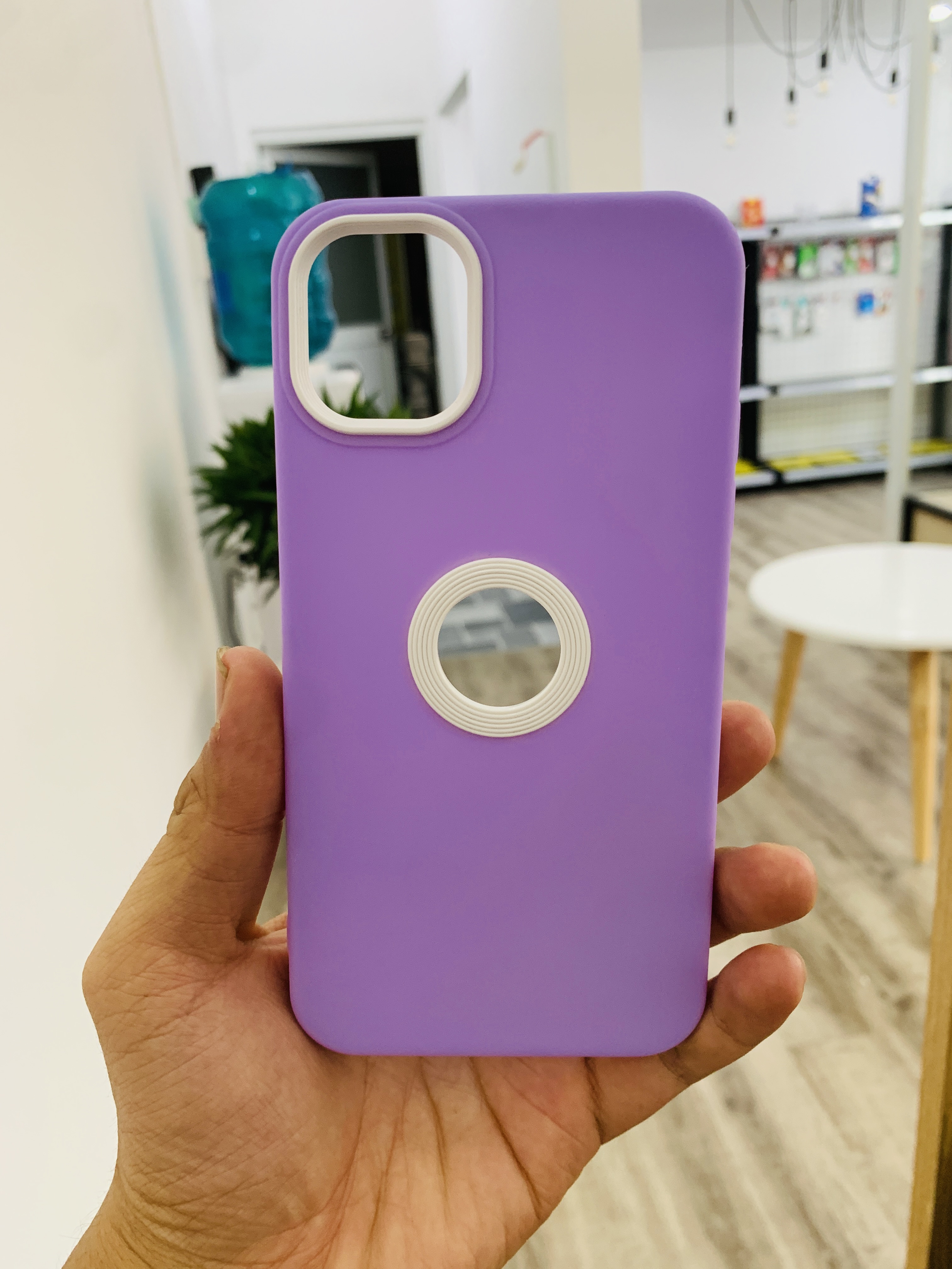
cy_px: 634
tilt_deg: -20.9
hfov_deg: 53.1
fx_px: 953
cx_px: 476
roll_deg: +4.5
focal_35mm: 26
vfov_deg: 67.3
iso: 100
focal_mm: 4.25
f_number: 1.8
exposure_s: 1/78
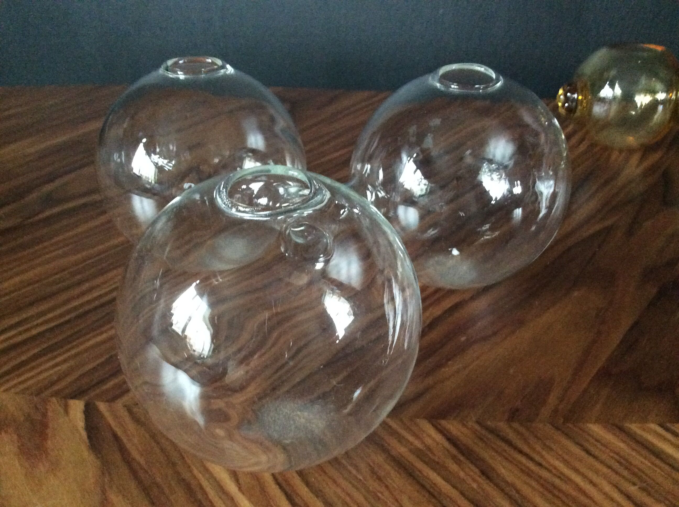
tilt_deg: -34.8
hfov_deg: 56.9
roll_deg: +2.4
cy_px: 254
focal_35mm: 32
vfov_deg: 44.1
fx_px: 627
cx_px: 340
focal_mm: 3.3
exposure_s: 1/17
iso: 500
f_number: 2.4
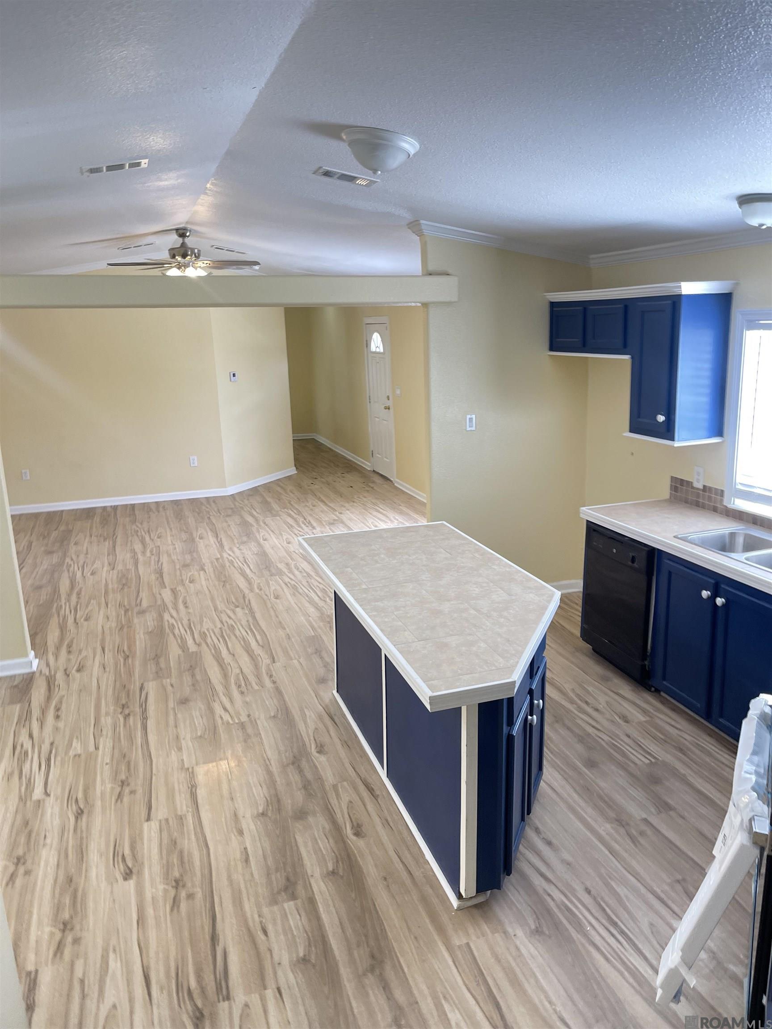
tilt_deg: -12.6
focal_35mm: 26
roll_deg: +3.0
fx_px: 773
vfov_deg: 67.3
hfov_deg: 53.1
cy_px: 514
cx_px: 386
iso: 100
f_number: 1.6
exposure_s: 1/60
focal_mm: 5.1
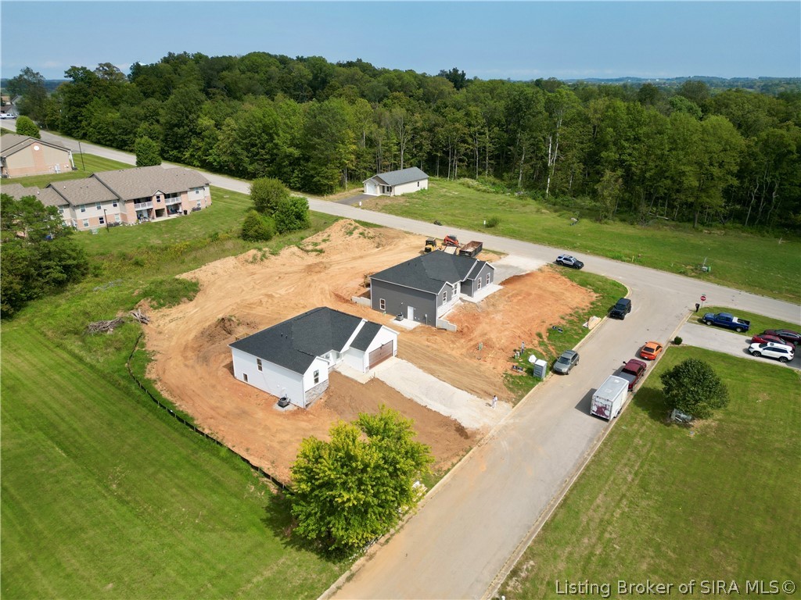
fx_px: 555
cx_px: 400
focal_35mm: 24
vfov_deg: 56.8
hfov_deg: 71.6
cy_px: 300
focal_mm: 6.72
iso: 110
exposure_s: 1/3000
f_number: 1.7
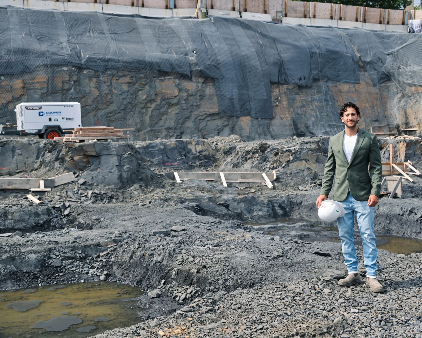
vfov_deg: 34.9
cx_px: 208
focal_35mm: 43
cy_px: 170
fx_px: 537
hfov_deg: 42.9
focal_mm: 38
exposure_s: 1/200
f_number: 4
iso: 125
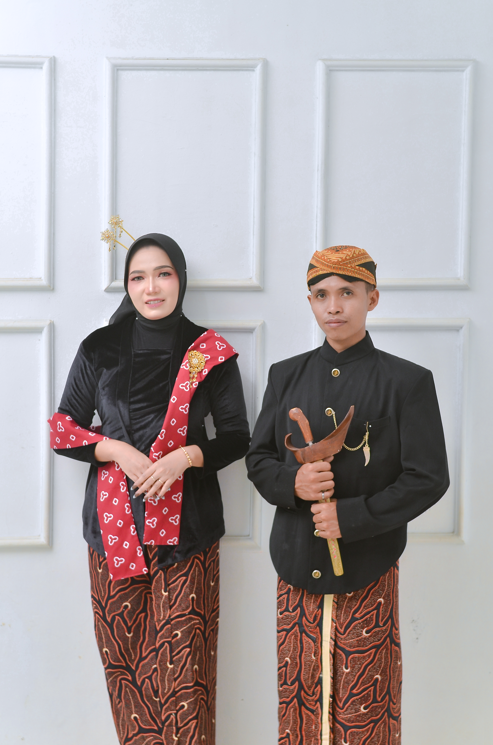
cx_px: 246
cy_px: 372
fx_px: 1083
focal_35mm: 52
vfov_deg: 37.9
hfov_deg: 25.6
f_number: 2.8
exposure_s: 1/160
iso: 250
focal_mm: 35
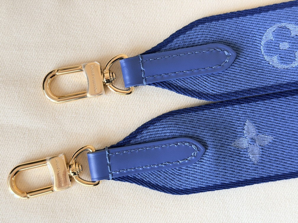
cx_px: 149
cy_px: 112
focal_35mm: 48
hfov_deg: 39.7
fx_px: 413
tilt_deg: -85.6
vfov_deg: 30.3
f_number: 1.78
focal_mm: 6.76
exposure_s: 1/50
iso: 100
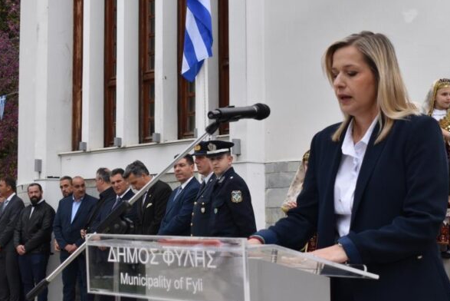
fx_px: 859
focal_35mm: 69
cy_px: 153
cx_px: 289
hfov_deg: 29.2
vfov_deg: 19.9
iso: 200
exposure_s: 1/250
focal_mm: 35
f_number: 6.3
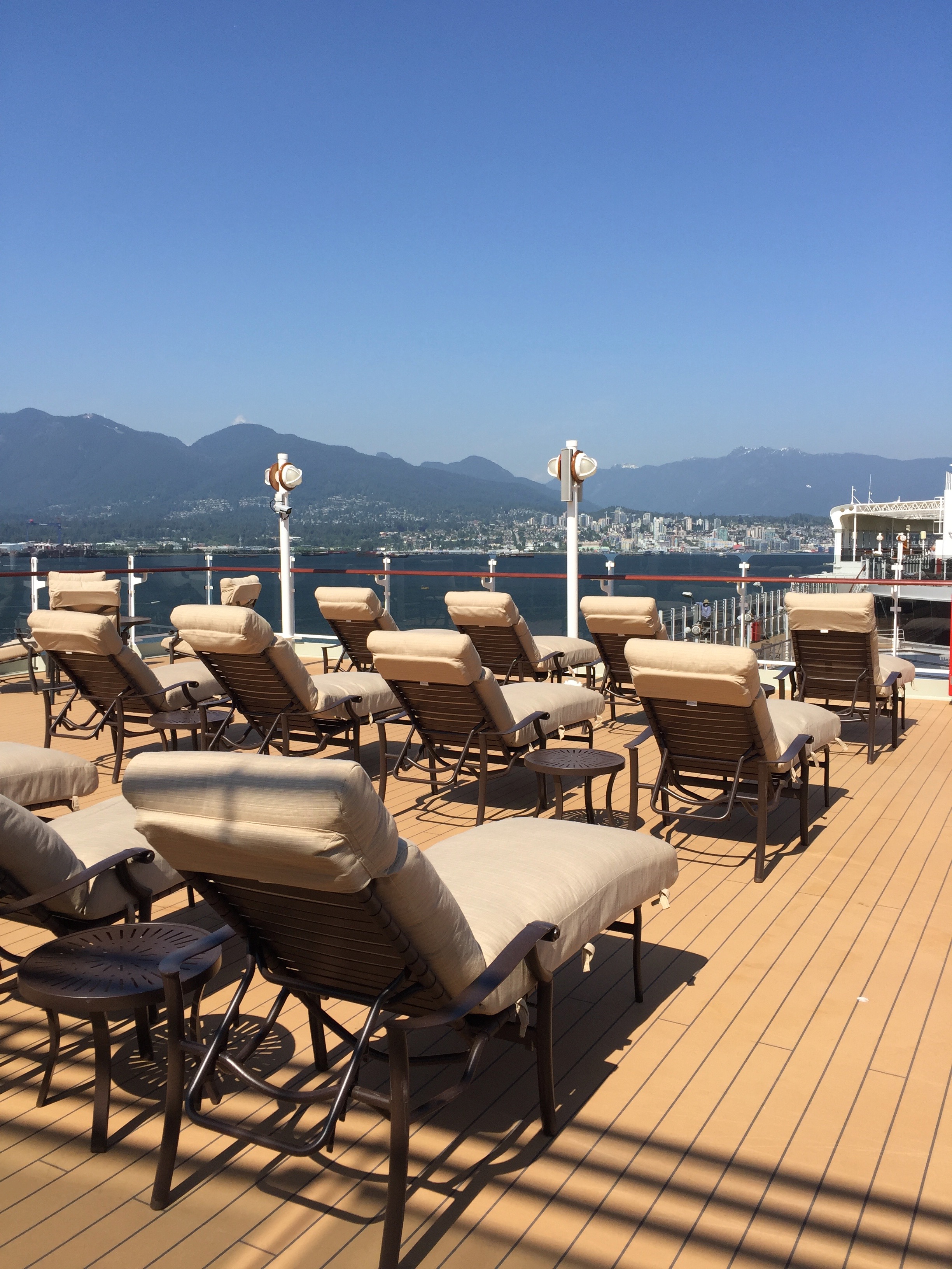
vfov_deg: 61.7
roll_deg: +0.3
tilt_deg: -4.4
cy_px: 634
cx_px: 476
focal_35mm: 29
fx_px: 1063
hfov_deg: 48.2
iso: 32
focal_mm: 4.15
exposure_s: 1/1980
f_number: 2.2
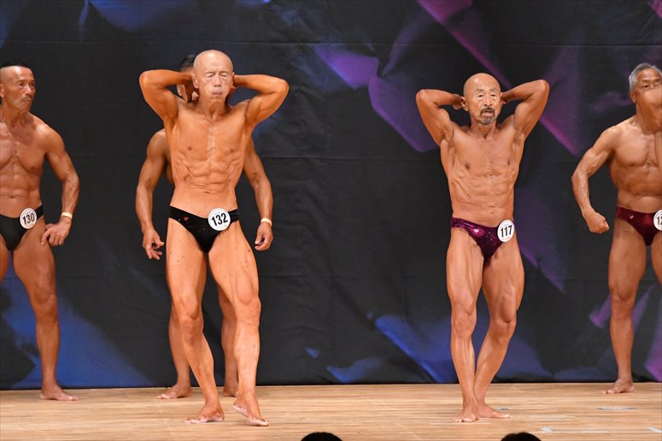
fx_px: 5238
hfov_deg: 7.2
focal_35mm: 285
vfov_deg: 4.8
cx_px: 331
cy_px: 220
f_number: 5.6
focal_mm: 190
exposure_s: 1/400
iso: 6400
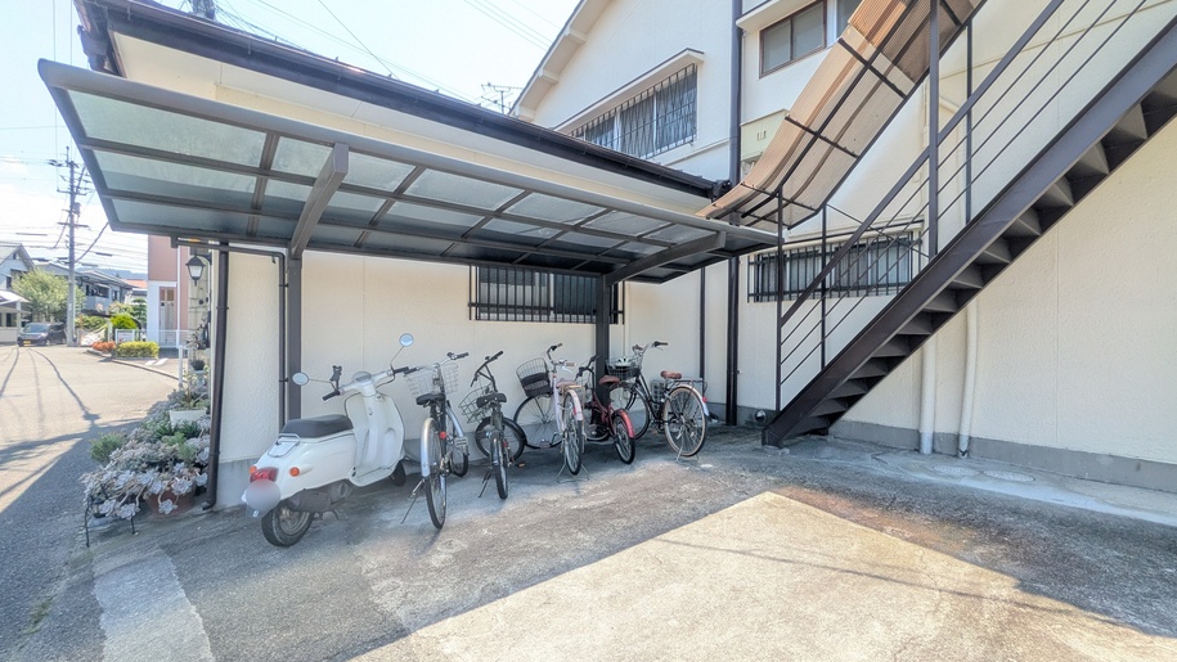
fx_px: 499
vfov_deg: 67.1
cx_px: 610
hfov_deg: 99.3
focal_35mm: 16
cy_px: 339
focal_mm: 1.83
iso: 51
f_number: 2.2
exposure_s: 1/655
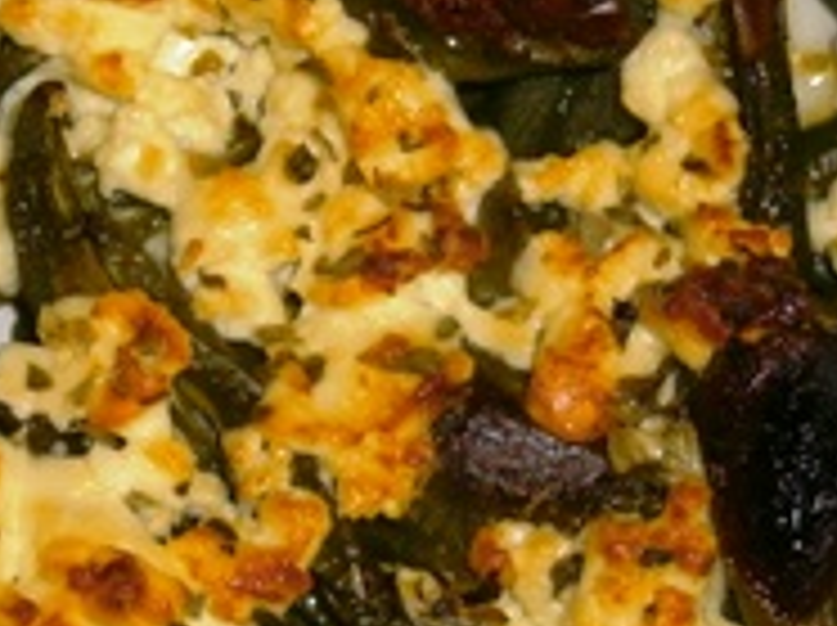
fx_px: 3912
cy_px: 401
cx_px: 369
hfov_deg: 12.2
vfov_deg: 9.1
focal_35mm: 162
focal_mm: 8.3
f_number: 3.4
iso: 80
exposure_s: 1/40
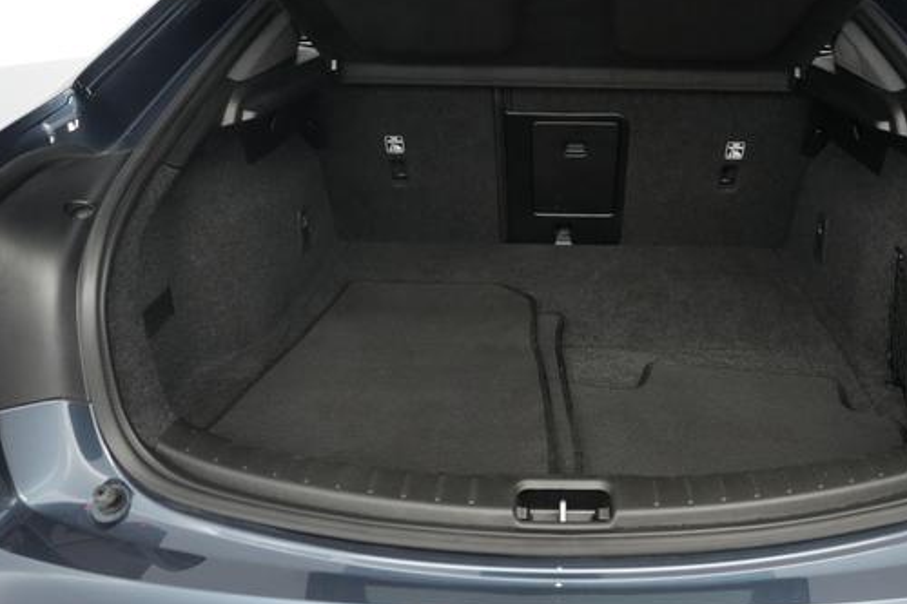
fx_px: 806
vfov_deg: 40.8
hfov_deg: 58.0
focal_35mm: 32
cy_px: 229
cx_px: 566
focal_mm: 25
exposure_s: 1/160
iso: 6400
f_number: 2.8
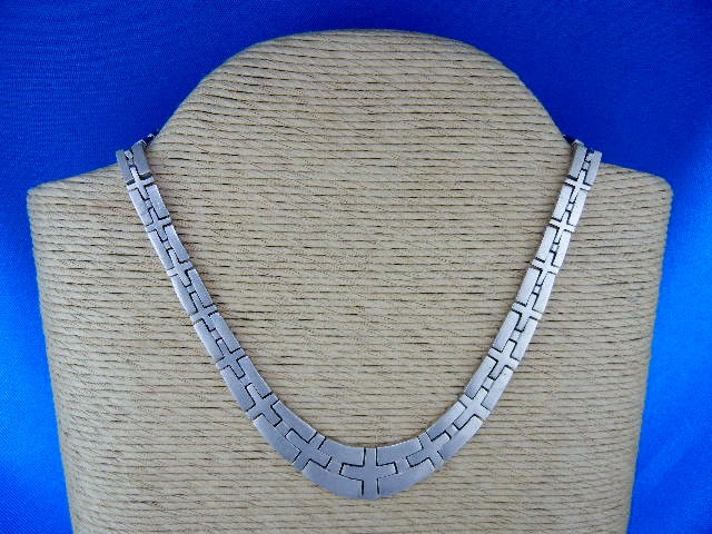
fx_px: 699
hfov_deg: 54.0
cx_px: 356
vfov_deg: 41.8
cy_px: 267
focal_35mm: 34
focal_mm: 6.2
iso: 200
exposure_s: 1/30.7
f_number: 3.6
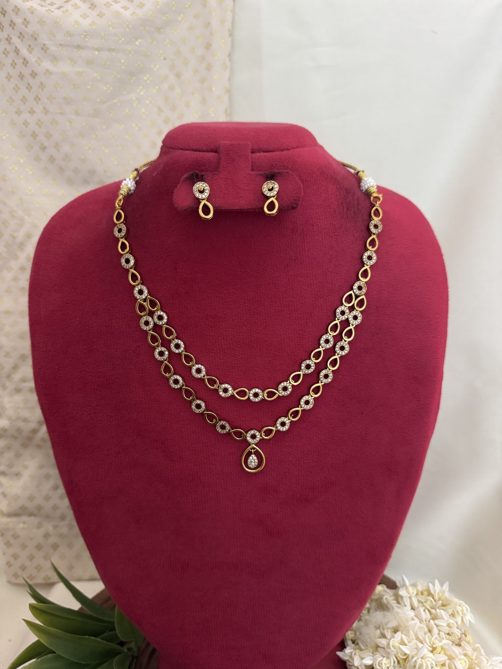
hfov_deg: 56.8
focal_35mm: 24
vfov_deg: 71.6
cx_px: 251
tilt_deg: -11.1
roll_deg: -1.8
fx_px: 464
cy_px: 334
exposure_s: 1/44
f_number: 1.78
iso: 800
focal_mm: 6.76
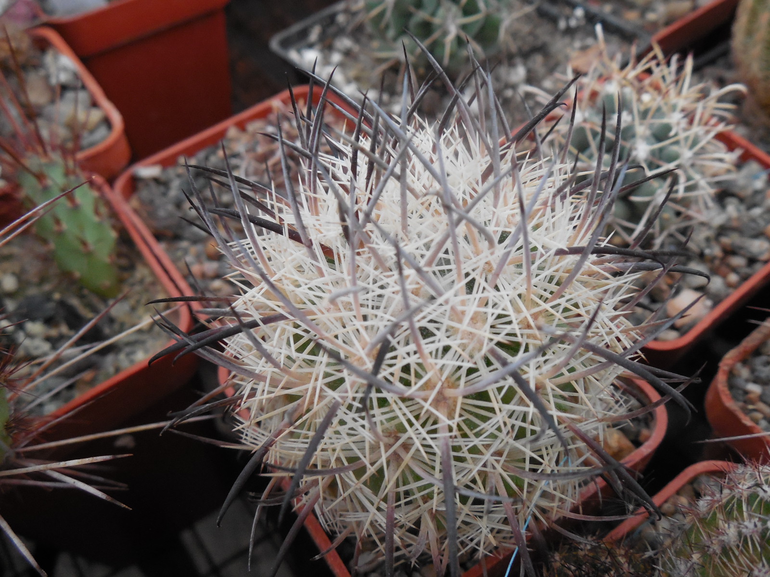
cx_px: 385
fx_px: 690
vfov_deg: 45.4
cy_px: 288
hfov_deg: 58.4
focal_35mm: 31
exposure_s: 1/30
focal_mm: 5.6
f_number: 3.6
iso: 400
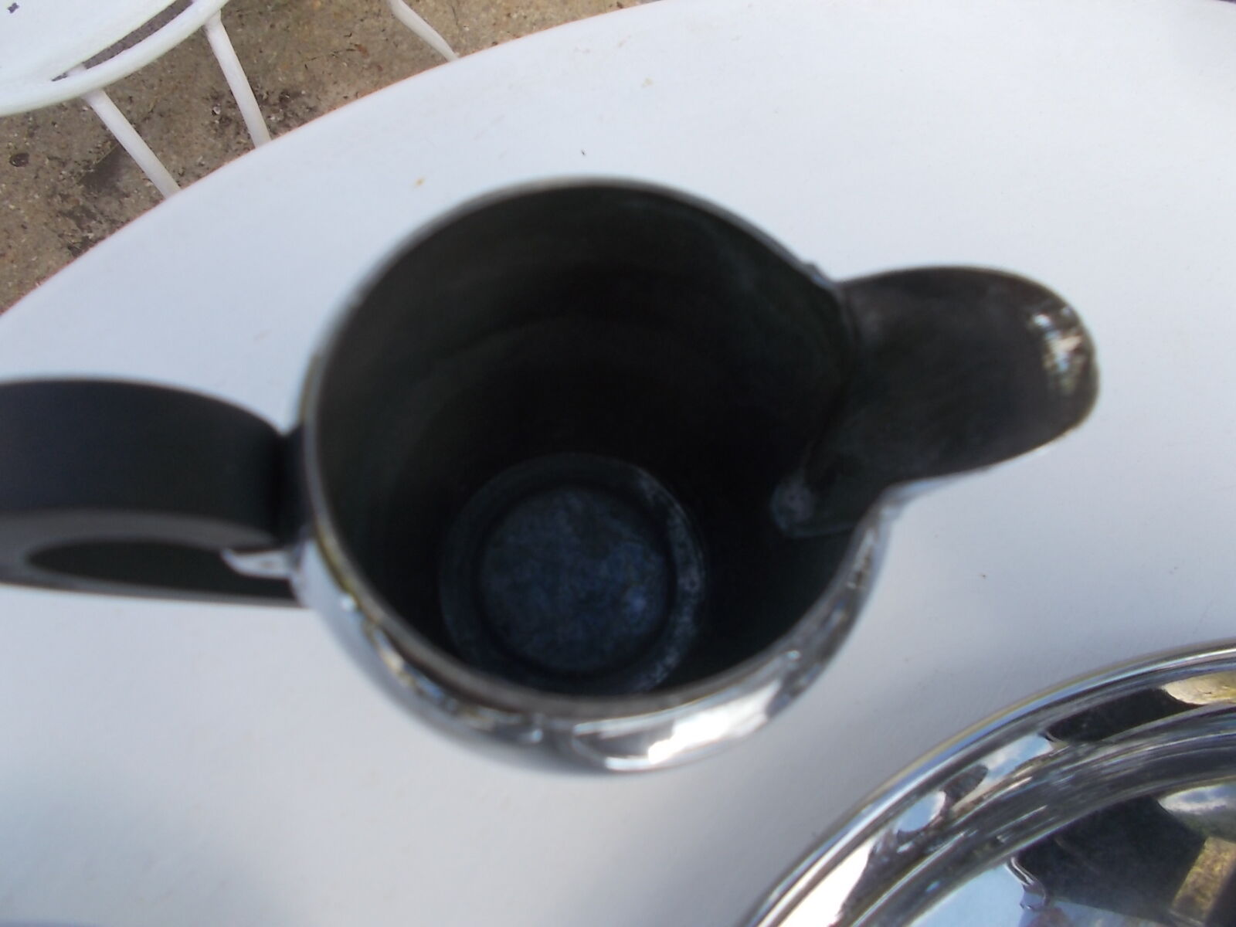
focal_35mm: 26
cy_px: 464
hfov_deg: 67.3
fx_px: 928
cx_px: 618
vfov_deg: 53.1
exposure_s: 1/320
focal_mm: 4.6
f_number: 3.2
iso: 80
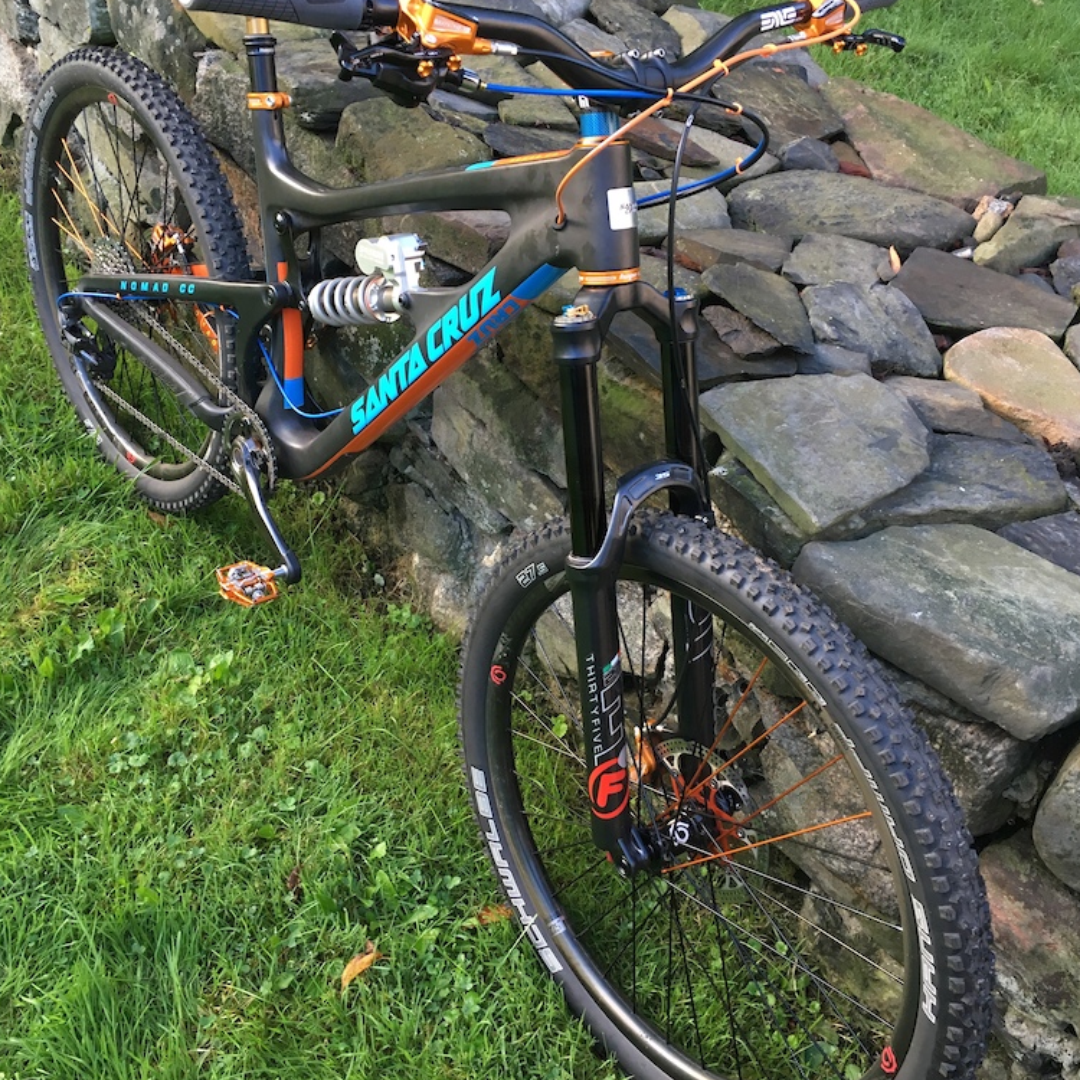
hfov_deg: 47.2
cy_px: 507
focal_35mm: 35
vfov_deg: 47.2
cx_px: 540
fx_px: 1235
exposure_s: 1/30
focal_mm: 4.15
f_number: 2.2
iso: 32
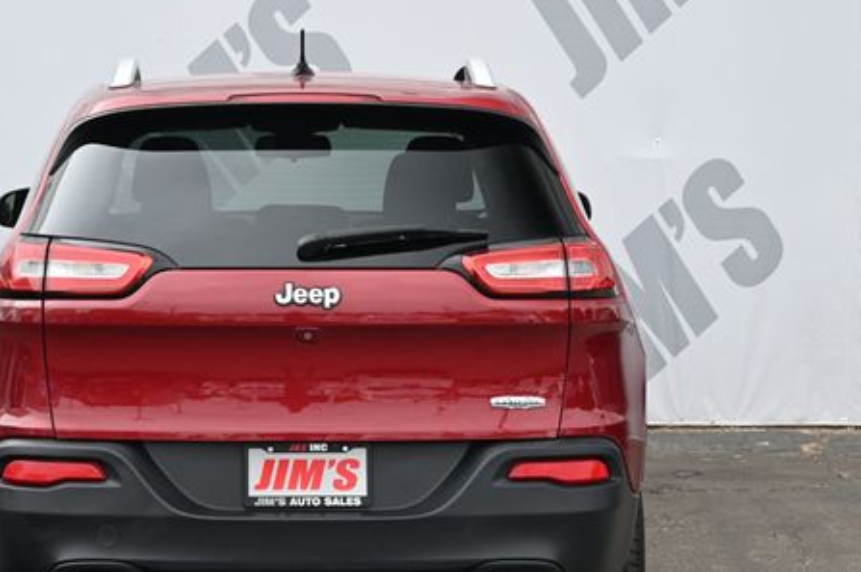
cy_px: 351
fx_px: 2311
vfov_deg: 14.1
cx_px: 306
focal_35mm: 97
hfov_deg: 21.1
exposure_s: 1/250
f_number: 6
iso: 360
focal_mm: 45
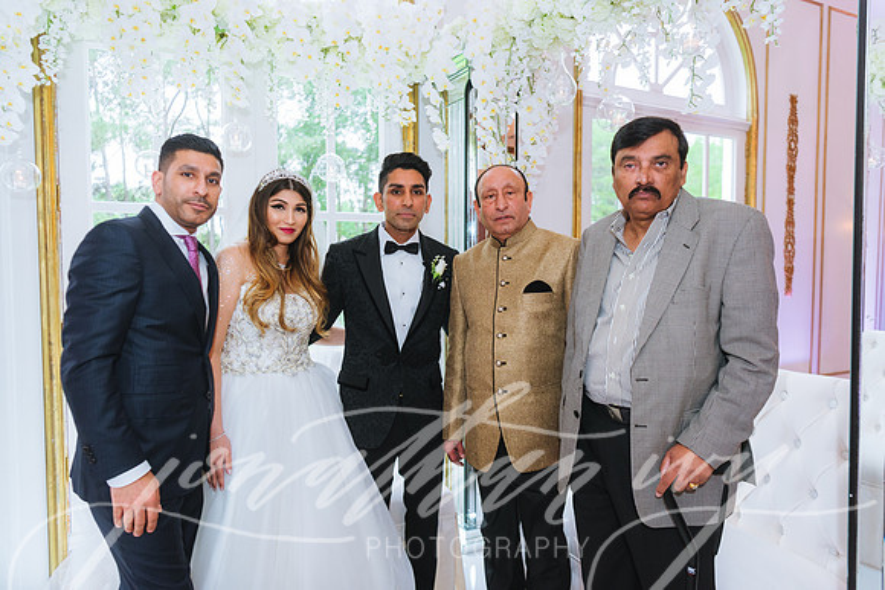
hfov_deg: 73.7
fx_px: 590
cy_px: 295
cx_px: 442
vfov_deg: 53.2
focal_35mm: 24
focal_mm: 24
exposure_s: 1/200
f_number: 2.8
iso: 800
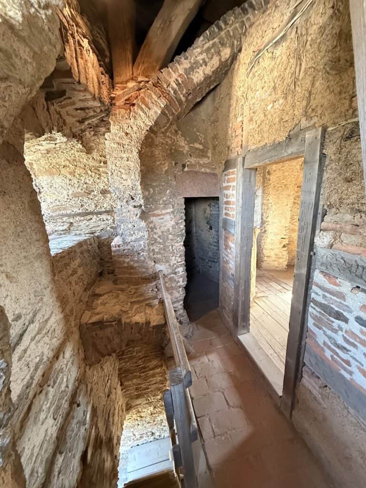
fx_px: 197
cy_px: 244
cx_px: 183
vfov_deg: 102.1
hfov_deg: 85.7
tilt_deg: -12.8
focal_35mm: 14
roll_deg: +1.8
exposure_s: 1/60
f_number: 2.2
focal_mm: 2.22
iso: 800
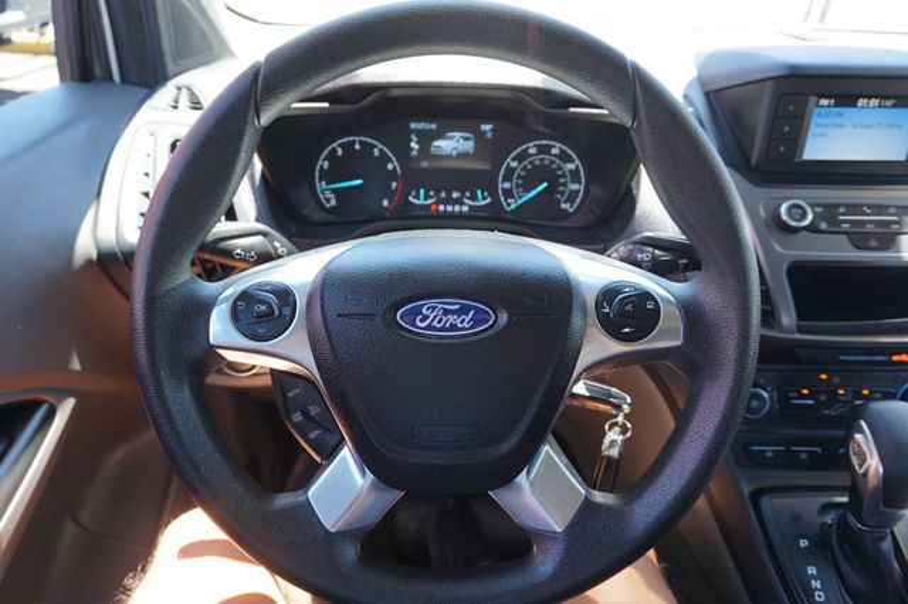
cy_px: 302
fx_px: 605
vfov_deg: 53.1
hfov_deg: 73.8
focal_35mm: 24
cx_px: 454
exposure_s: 1/60
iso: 160
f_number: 4
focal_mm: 16
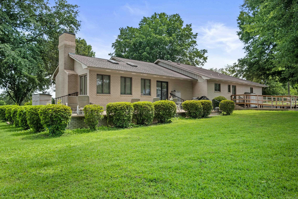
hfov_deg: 71.5
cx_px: 149
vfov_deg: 51.3
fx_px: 207
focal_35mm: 25
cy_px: 100
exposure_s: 1/50
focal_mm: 16.6
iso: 400
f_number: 8
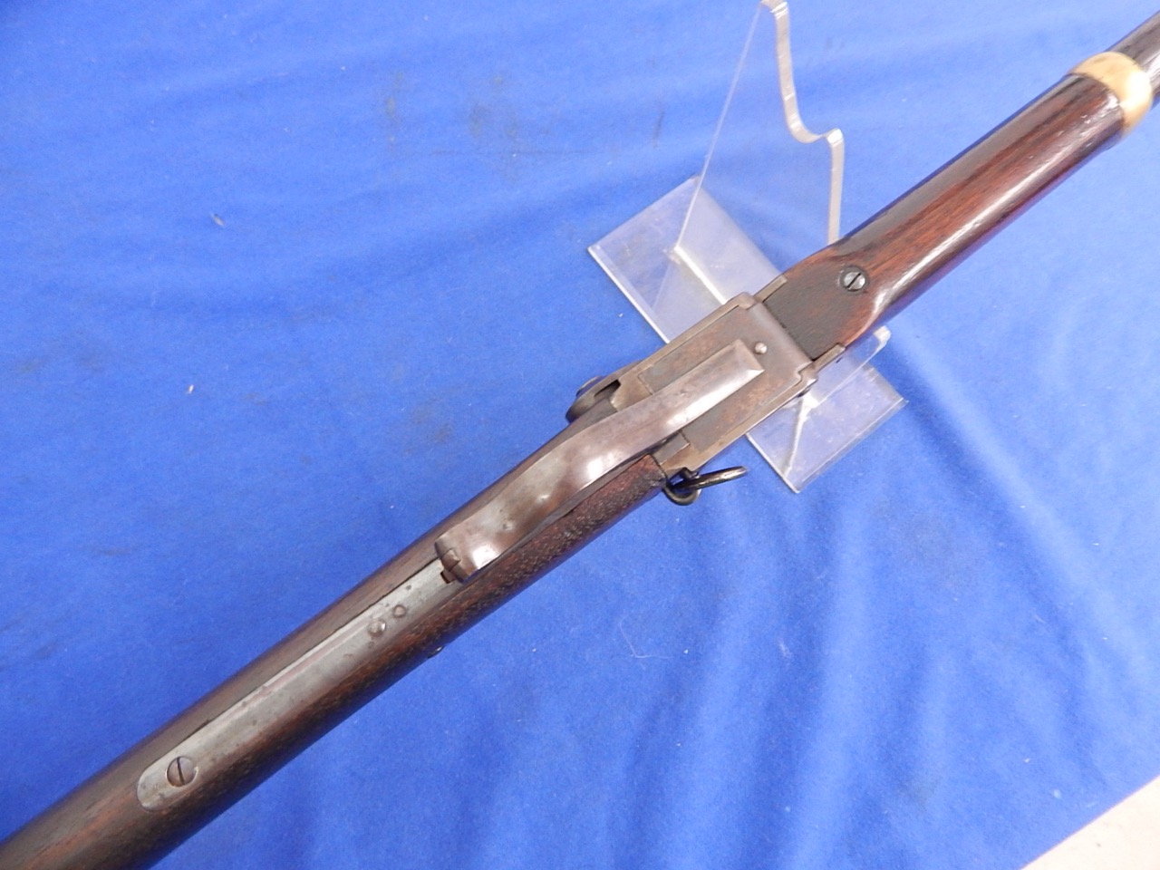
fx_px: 737
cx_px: 580
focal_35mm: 22
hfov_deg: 76.4
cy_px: 435
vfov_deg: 61.1
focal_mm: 4
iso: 400
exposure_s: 1/10
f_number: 3
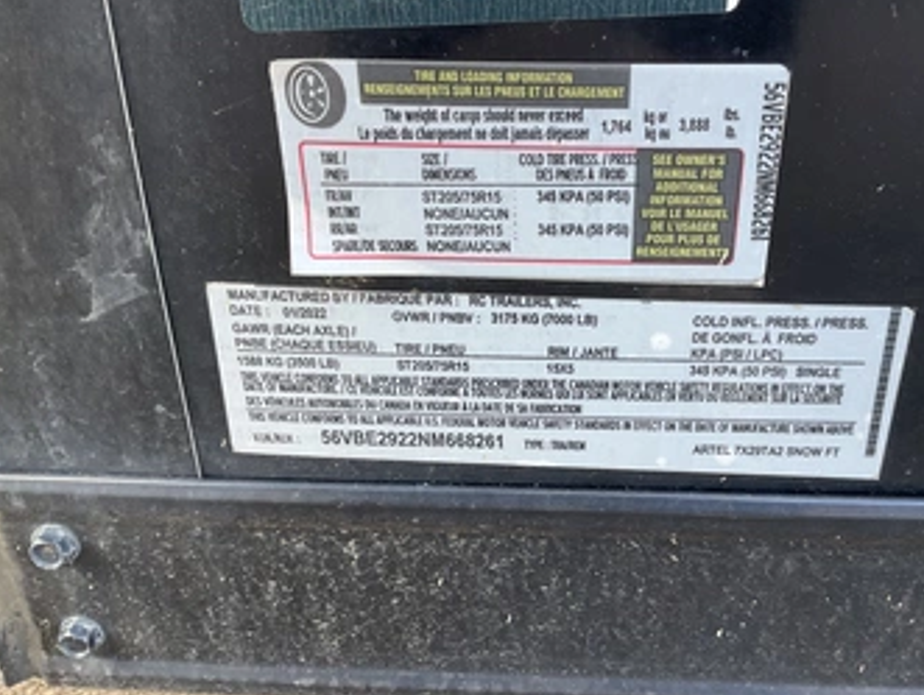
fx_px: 935
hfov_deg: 52.3
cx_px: 544
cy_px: 338
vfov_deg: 40.8
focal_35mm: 35
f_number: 1.8
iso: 64
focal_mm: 3
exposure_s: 1/122
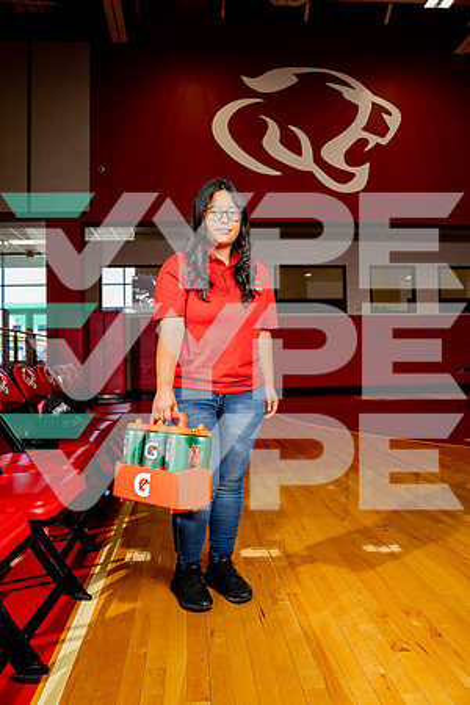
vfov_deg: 65.5
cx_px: 235
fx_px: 548
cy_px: 352
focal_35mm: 28
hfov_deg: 46.4
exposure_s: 1/125
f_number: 4
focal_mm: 28
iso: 250
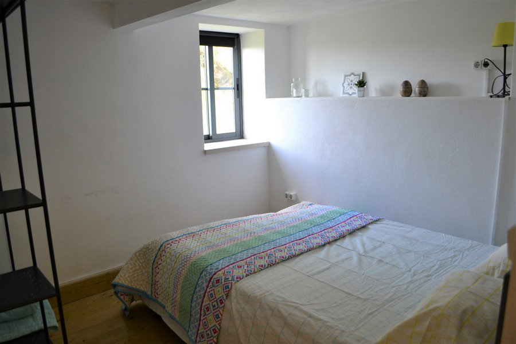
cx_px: 258
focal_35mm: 27
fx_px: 387
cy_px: 172
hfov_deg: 67.4
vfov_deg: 47.9
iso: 400
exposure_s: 1/50
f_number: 3.5
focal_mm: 18
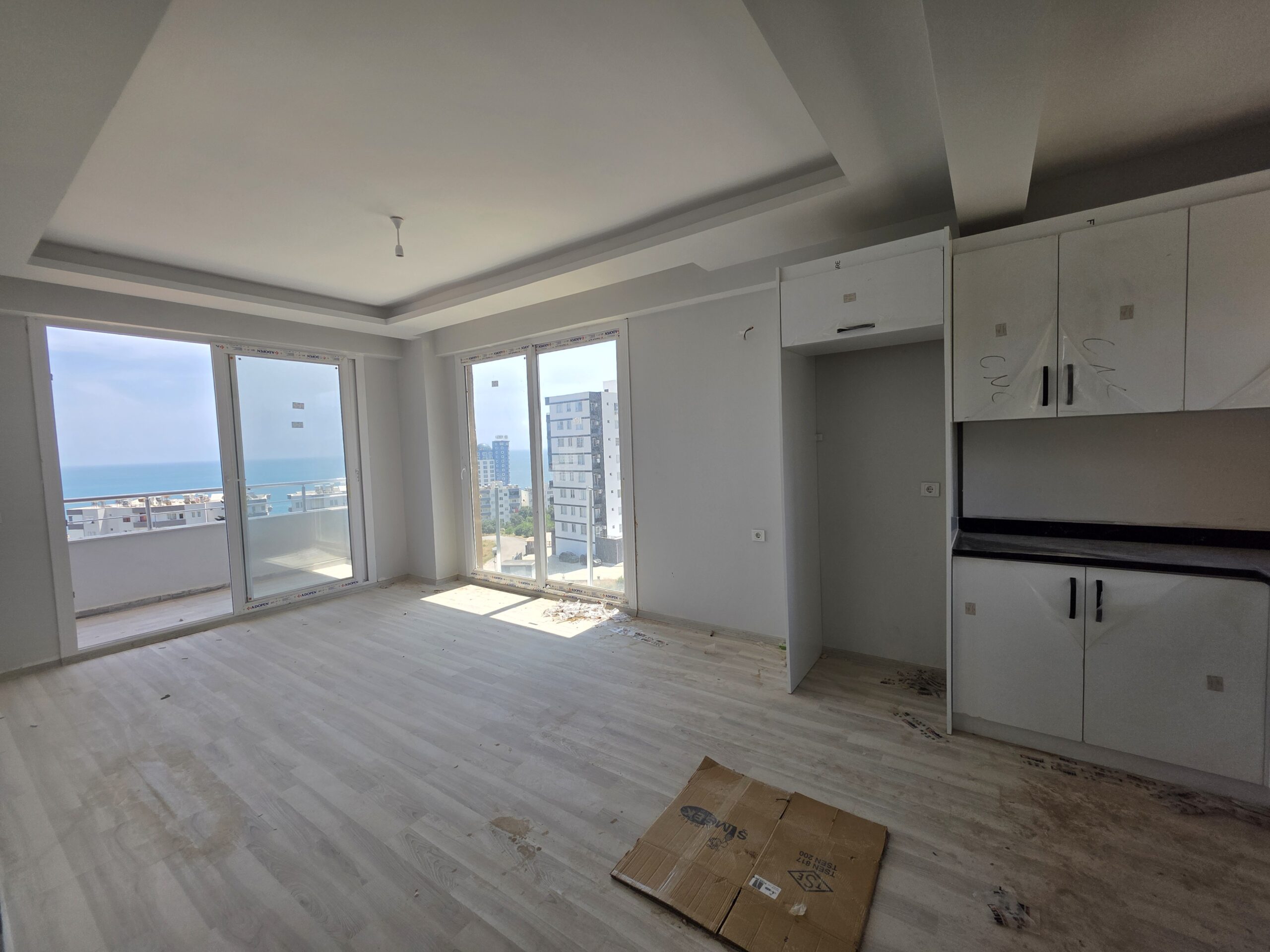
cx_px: 635
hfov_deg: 106.2
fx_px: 477
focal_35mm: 13
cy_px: 476
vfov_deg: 89.9
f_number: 1.9
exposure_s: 1/965
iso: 40
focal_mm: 2.2
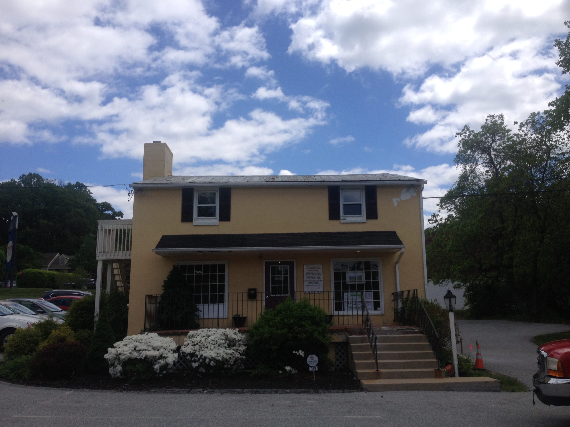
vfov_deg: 40.7
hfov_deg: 52.6
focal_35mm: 35
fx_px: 576
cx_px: 285
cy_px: 214
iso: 50
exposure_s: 1/2404
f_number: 2.4
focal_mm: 4.28
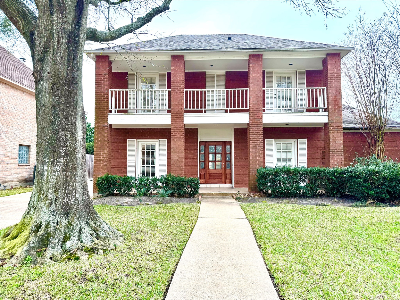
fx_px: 277
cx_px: 200
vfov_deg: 56.8
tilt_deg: +3.0
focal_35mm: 24
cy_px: 150
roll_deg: -0.6
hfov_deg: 71.6
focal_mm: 6.76
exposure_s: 1/792
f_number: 1.78
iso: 80
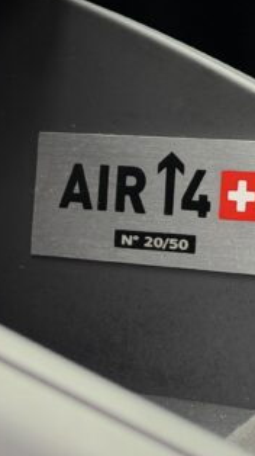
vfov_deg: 16.7
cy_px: 131
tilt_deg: -7.2
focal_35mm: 128
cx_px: 145
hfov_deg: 9.4
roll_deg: +2.7
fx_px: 1543
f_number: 1.78
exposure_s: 1/60
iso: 125
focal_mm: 6.76
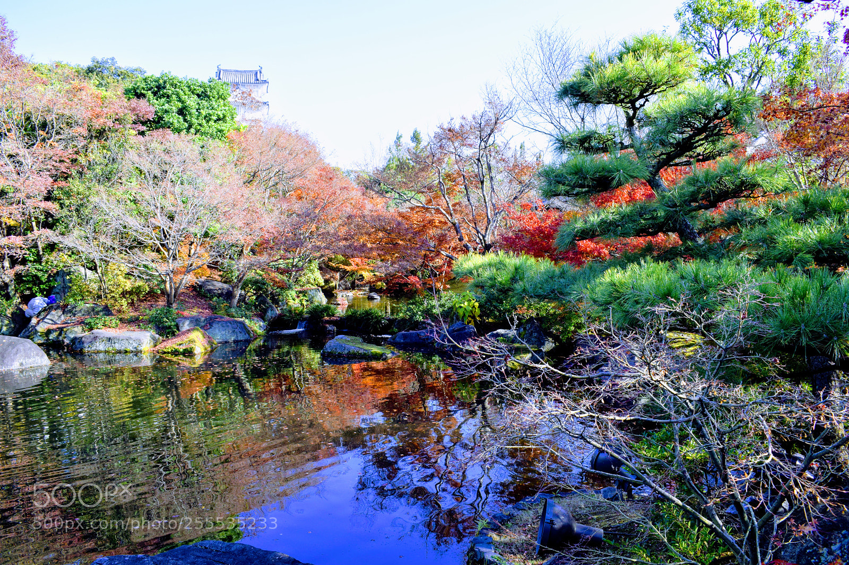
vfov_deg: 41.7
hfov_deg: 59.5
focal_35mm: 32
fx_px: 743
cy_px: 282
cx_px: 424
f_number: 8
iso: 360
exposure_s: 1/250
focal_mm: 21
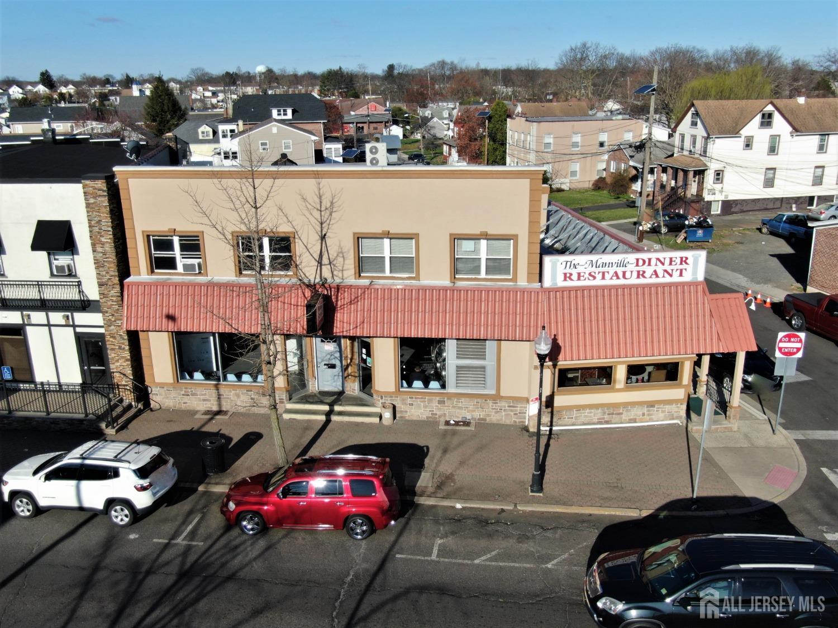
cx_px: 419
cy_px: 314
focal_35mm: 30
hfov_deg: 60.0
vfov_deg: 46.8
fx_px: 726
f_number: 3.1
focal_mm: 5.22
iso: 100
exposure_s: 1/1250
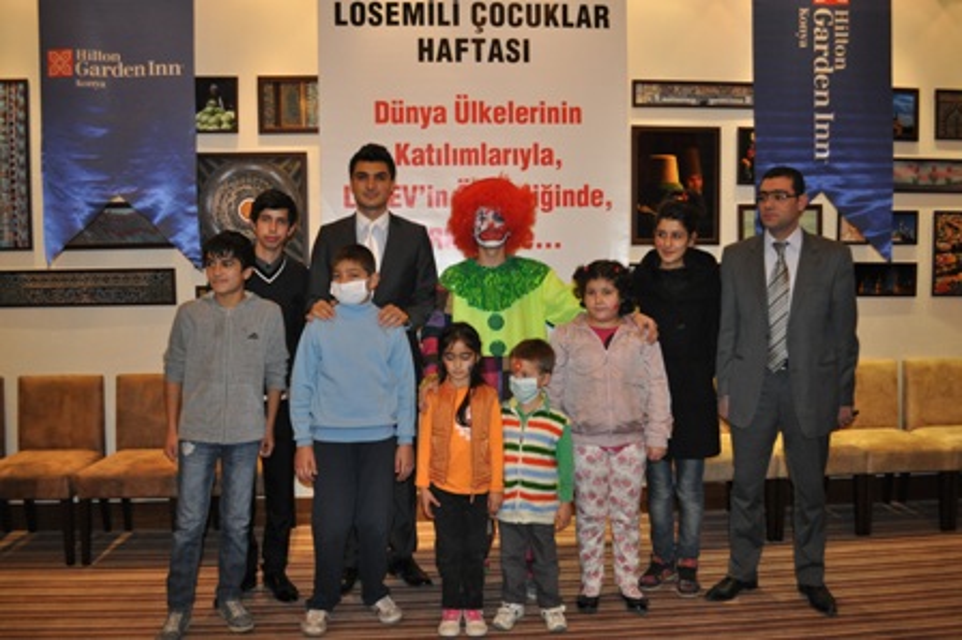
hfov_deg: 62.0
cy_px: 320
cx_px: 481
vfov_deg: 43.5
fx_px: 801
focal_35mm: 30
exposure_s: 1/60
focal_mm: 20
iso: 800
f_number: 3.8
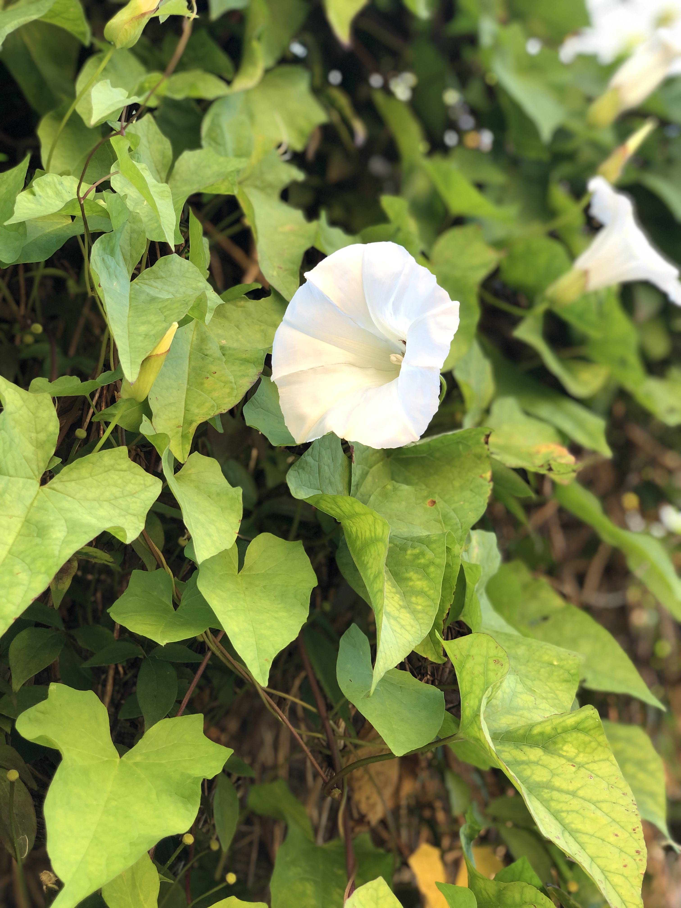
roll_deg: -2.6
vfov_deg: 36.8
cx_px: 340
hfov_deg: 28.0
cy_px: 454
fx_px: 1364
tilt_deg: +31.8
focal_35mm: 52
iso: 20
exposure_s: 1/60
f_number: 2.4
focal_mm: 6
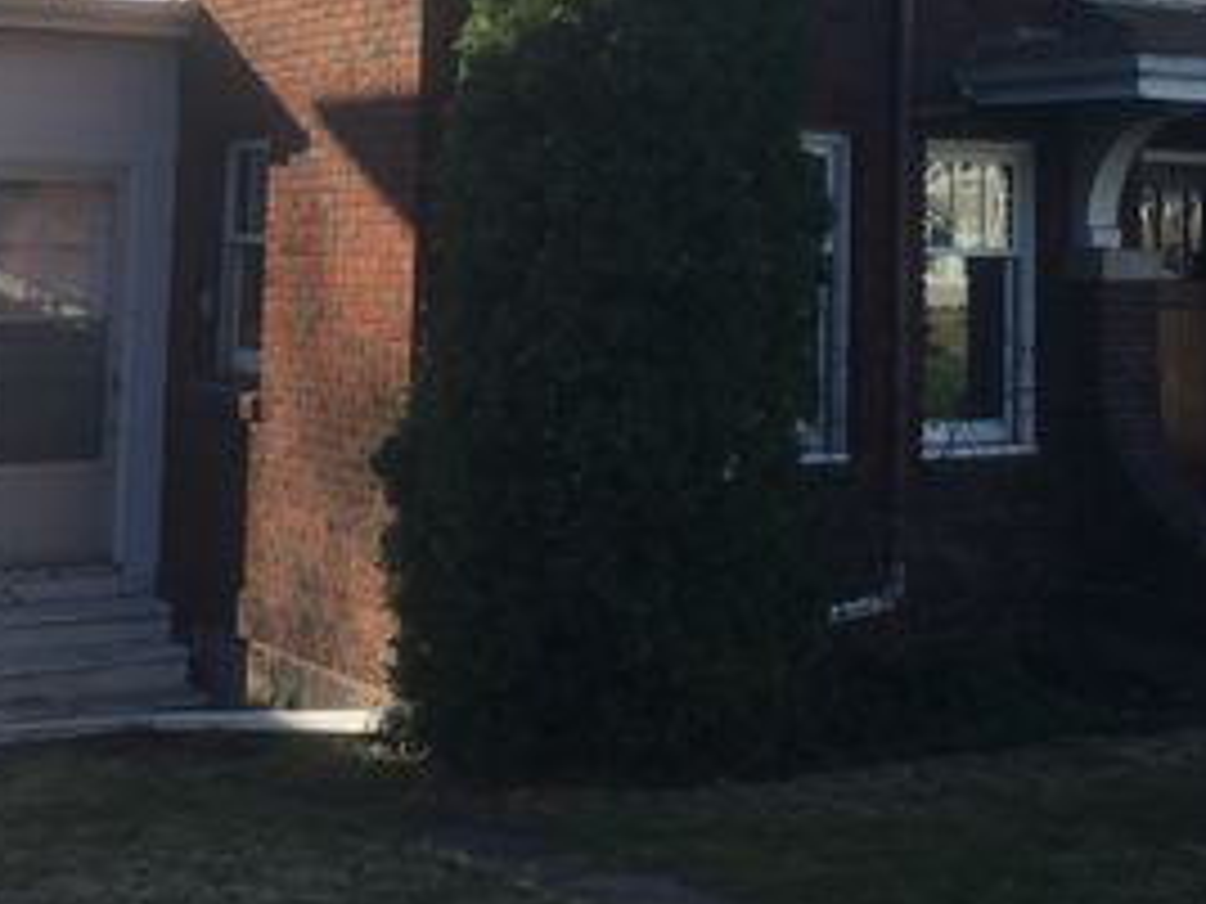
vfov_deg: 22.0
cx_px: 814
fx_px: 2265
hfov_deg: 29.6
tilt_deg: +4.9
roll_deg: -1.3
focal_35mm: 65
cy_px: 63
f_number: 2.2
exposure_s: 1/674
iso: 25
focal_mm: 4.15
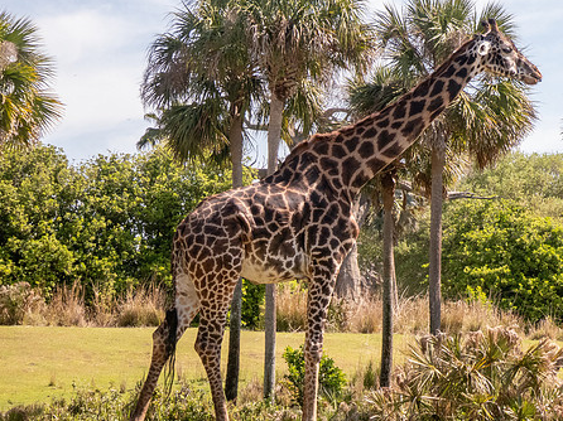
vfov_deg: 10.7
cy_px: 236
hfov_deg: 14.3
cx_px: 333
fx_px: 2243
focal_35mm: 138
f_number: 5.1
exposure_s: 1/500
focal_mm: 19
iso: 125
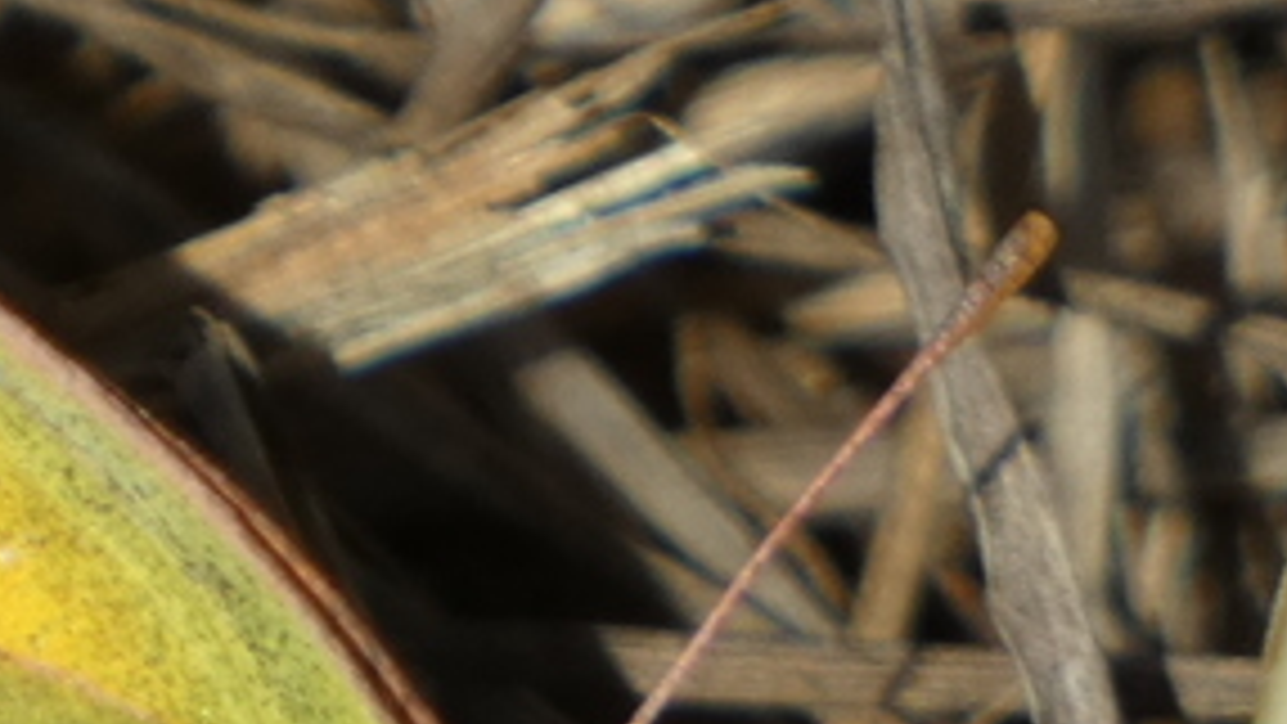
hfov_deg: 0.7
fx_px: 110965
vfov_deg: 0.4
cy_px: 742
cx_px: -83
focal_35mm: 3251
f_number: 5.6
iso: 80
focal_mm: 179.2
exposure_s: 1/320
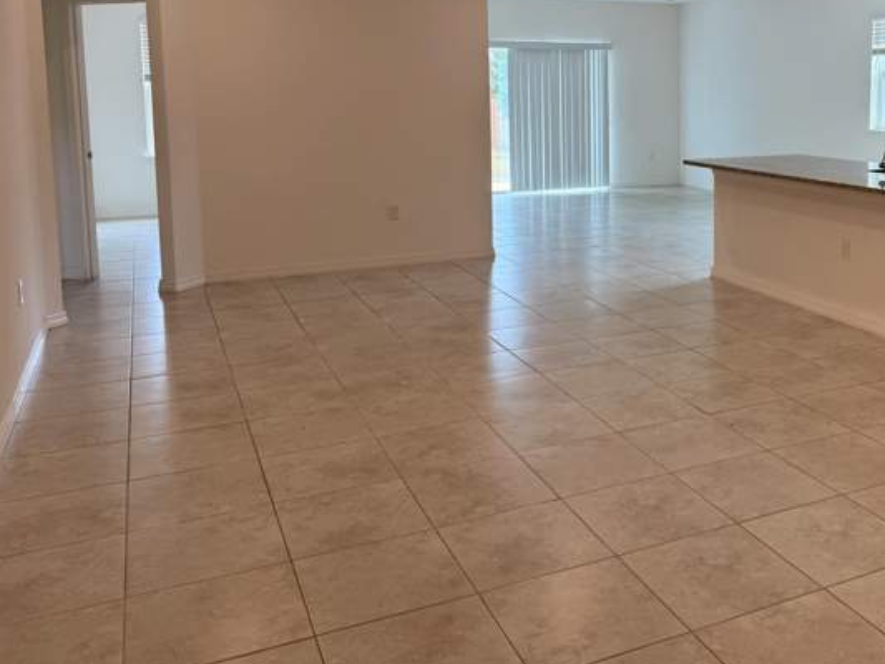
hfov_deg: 49.5
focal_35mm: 36
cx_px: 651
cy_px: 189
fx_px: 921
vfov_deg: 38.9
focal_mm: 6.76
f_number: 1.78
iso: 100
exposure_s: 1/120
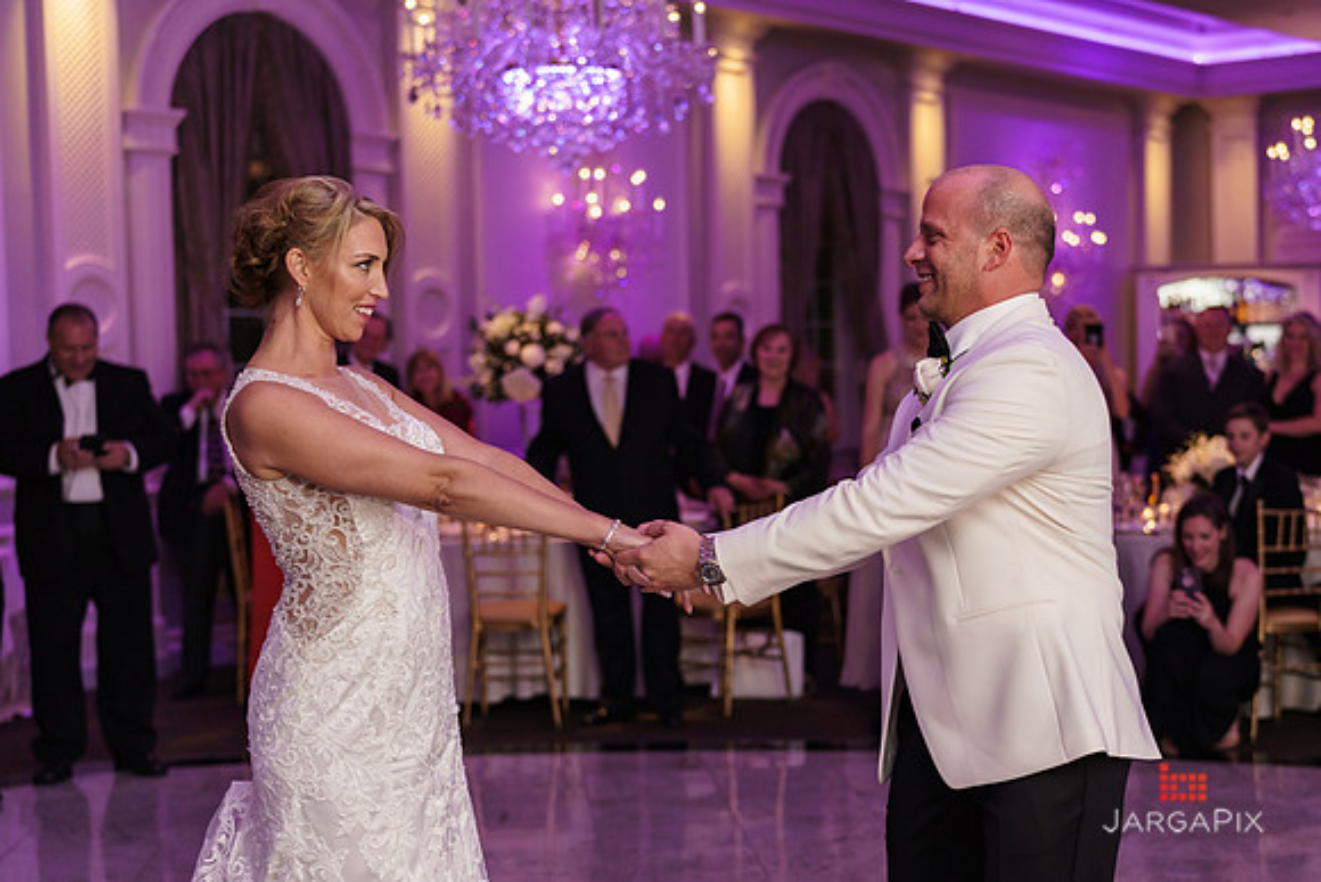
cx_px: 815
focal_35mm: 62
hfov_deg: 32.4
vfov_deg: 22.0
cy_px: 543
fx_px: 2264
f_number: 2
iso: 500
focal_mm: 50
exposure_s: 1/250
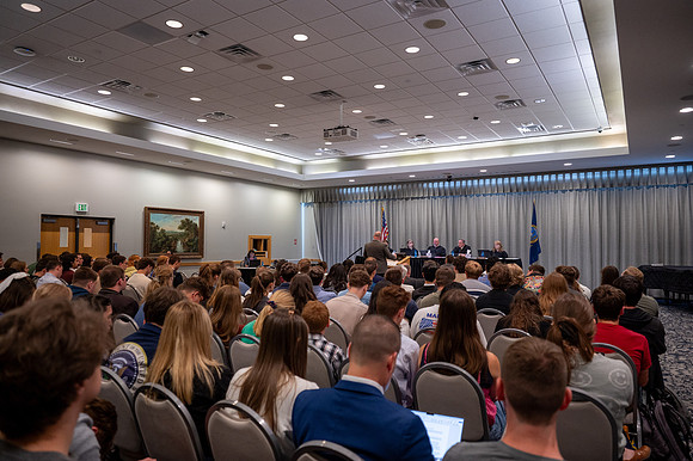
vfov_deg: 53.1
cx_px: 346
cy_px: 230
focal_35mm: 24
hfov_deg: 73.8
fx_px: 462
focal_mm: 24
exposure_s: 1/200
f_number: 2.8
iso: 2000
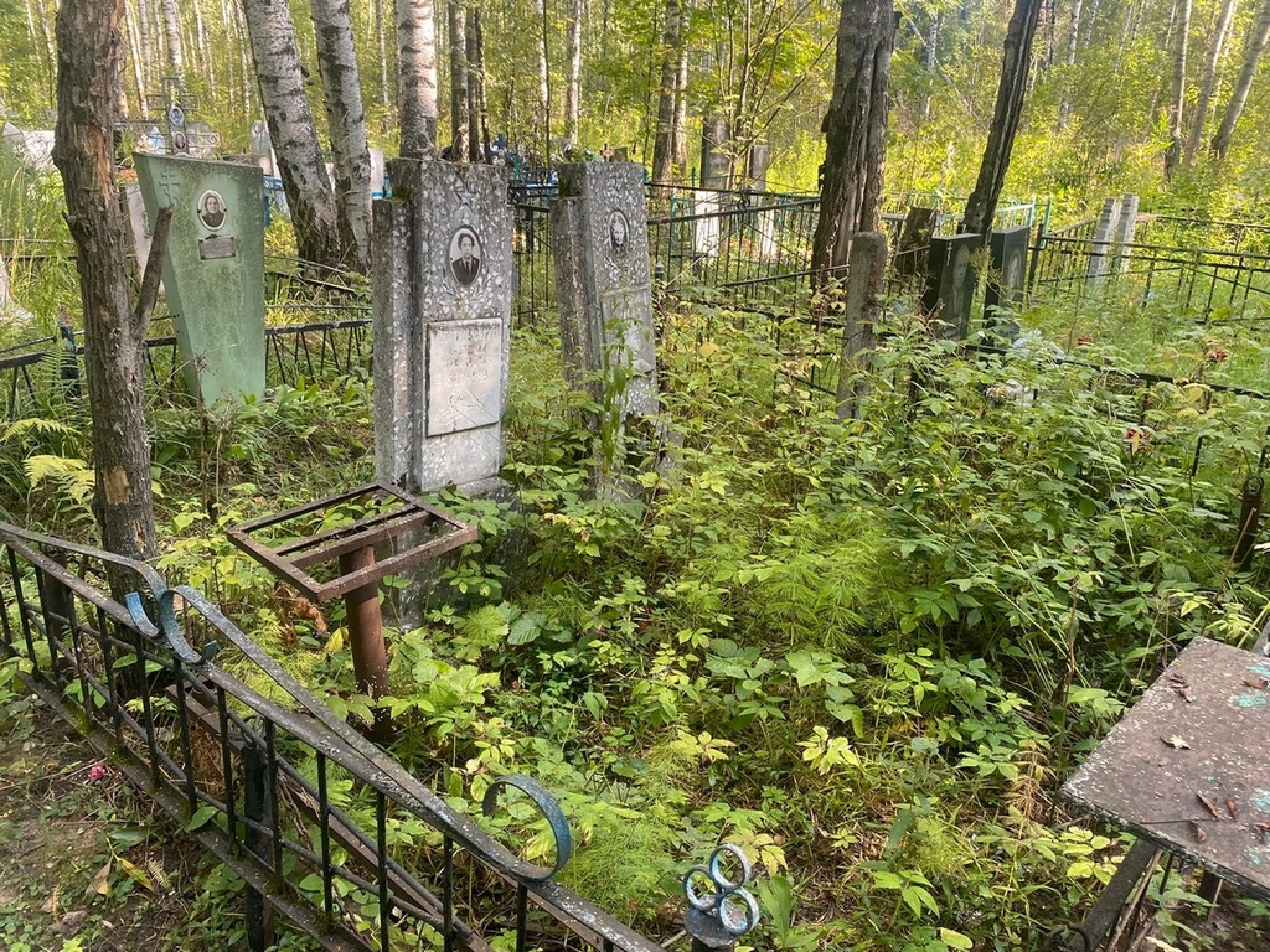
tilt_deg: -13.8
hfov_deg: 67.3
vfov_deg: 53.1
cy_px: 476
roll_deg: -2.8
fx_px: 954
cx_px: 635
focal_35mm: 26
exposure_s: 1/121
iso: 80
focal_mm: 4.25
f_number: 1.8
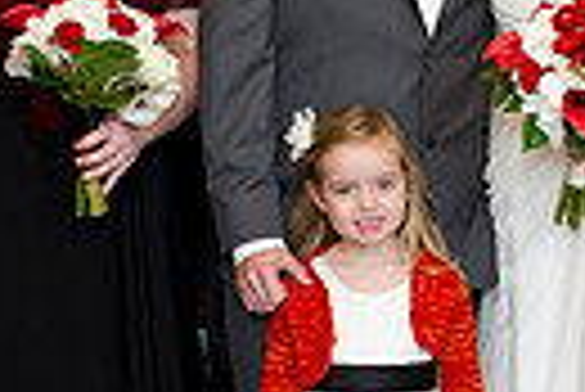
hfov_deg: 18.5
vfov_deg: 12.8
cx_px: 603
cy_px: 180
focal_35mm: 107
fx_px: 1741
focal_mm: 24
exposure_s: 1/60
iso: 800
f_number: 5
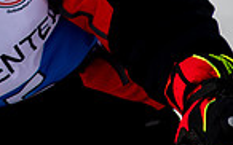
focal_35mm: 2126
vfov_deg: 0.6
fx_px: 13490
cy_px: -150
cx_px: -134
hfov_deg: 1.0
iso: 100
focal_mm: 300
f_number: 2.8
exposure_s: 1/6400
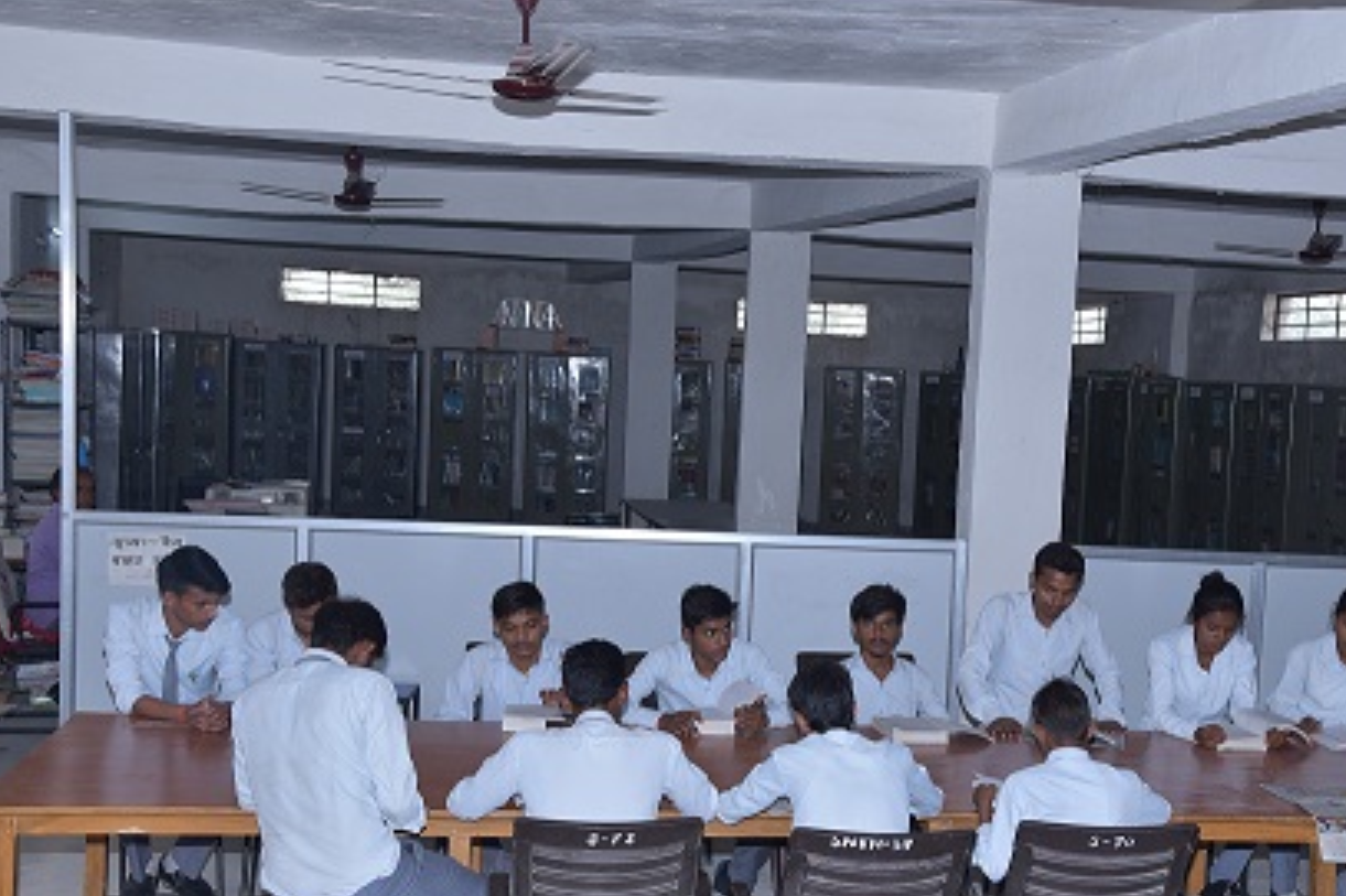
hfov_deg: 36.7
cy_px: 534
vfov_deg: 25.0
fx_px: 2018
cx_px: 820
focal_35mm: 54
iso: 400
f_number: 6.3
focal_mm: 44
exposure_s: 1/125
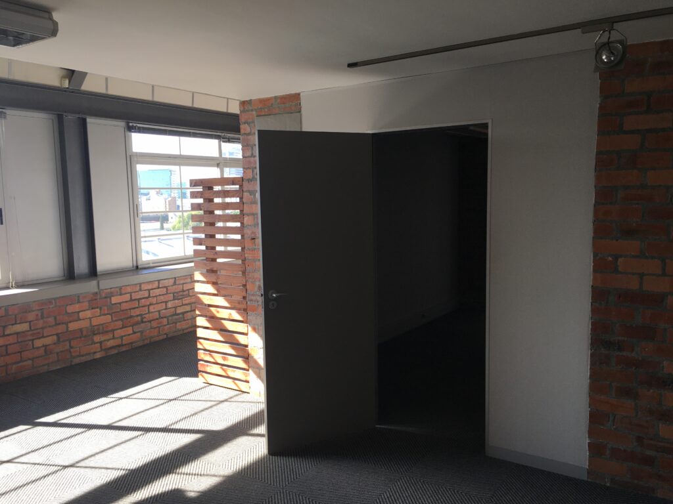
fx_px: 564
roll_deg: +2.1
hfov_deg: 61.7
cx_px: 336
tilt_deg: -5.9
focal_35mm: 29
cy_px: 252
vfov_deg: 48.2
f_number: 2.2
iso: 25
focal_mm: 4.15
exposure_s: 1/116
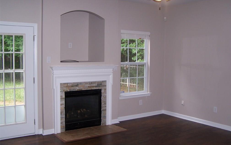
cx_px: 117
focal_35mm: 41
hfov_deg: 48.2
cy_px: 66
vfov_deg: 31.2
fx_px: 258
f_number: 2.8
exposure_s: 1/60
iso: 80
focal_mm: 6.3
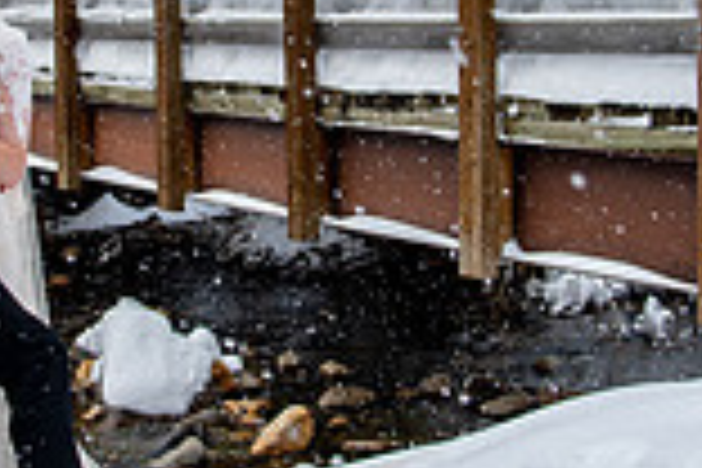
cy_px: 97
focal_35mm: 89
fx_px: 1735
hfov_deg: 22.7
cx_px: 220
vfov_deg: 15.3
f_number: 4.5
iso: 200
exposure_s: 1/250
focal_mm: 24
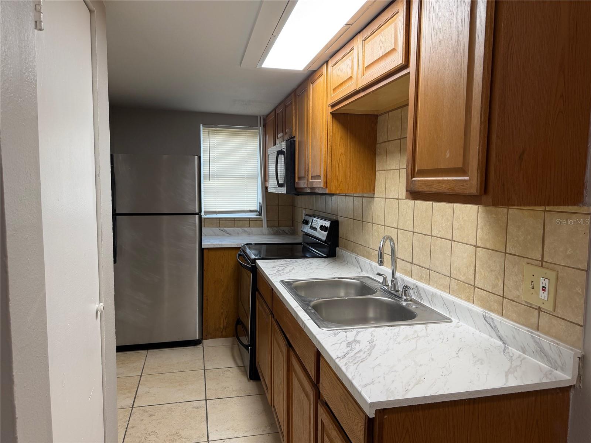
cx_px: 296
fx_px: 410
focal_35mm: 24
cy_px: 222
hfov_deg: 71.6
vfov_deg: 56.8
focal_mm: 6.76
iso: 100
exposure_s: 1/120
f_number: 1.78
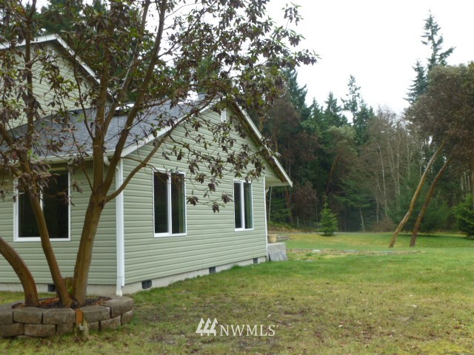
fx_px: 534
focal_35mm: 39
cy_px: 178
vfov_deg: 36.8
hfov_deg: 47.9
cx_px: 237
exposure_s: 1/100
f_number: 3.7
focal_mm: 6.9
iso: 100
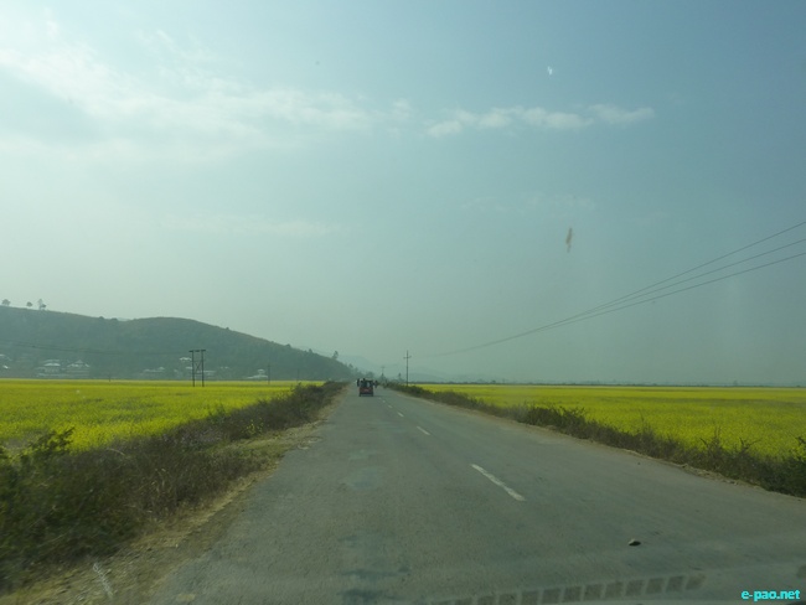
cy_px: 302
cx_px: 403
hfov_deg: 69.4
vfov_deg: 54.9
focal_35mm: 25
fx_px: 582
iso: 125
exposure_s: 1/500
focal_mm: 4.1
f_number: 5.6
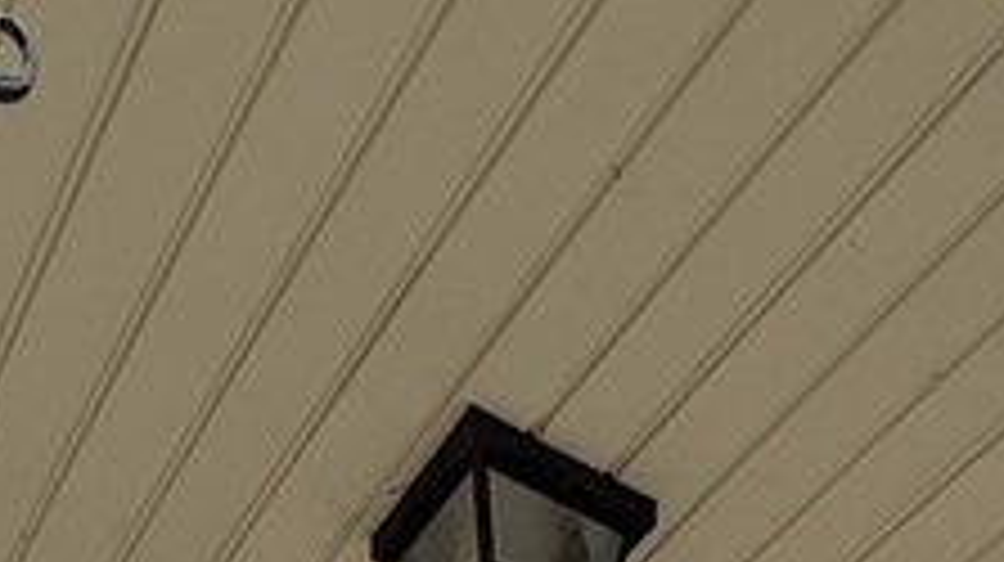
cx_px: 644
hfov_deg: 28.5
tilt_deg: -0.9
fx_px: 1968
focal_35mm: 74
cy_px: 1992
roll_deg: -1.2
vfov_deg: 9.3
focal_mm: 2.22
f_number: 2.2
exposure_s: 1/1167
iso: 50
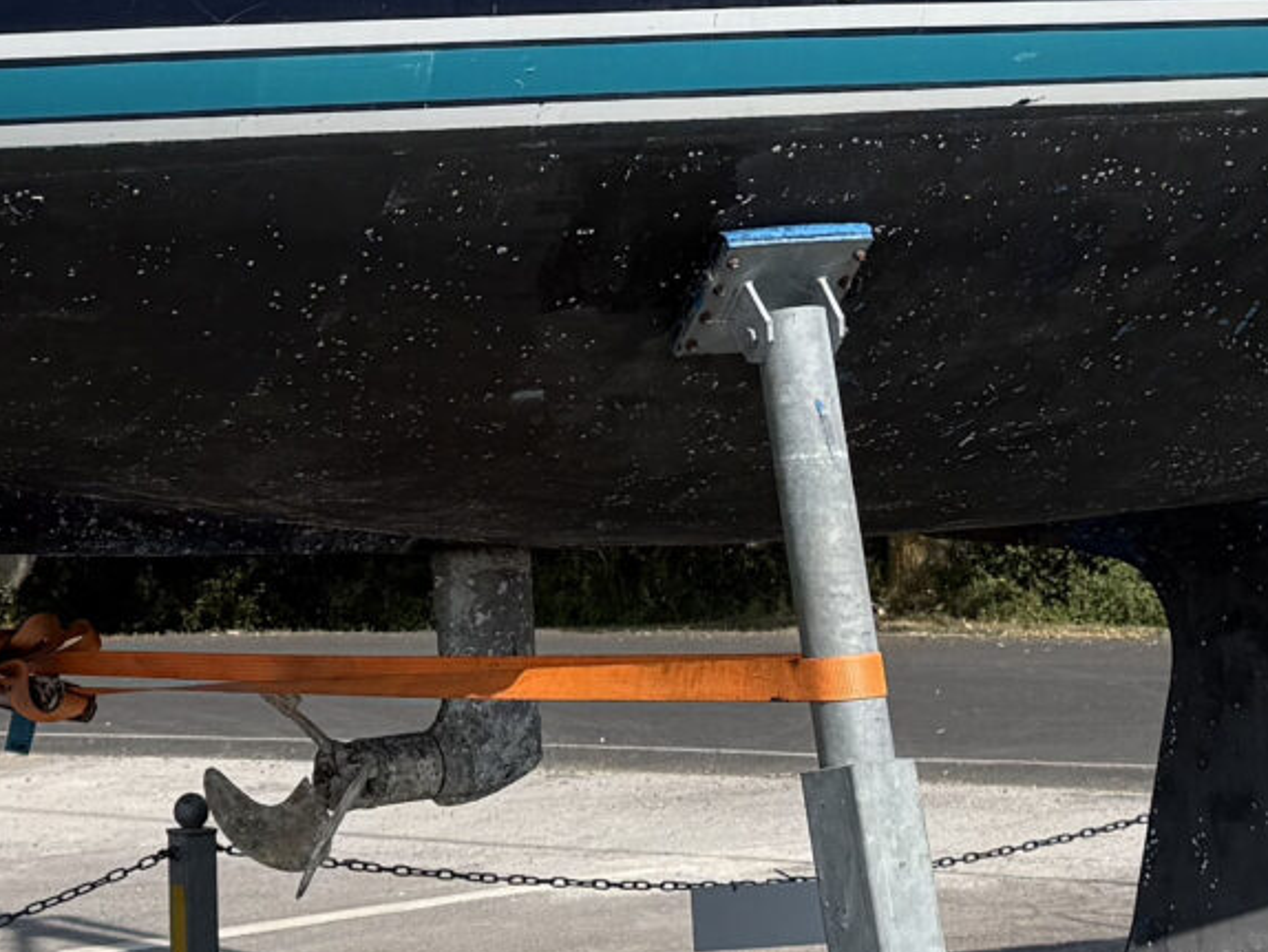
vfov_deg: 13.6
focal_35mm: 107
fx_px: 3921
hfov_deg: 18.3
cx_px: 311
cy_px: -4
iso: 80
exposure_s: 1/4405
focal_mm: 6.8
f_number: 1.8
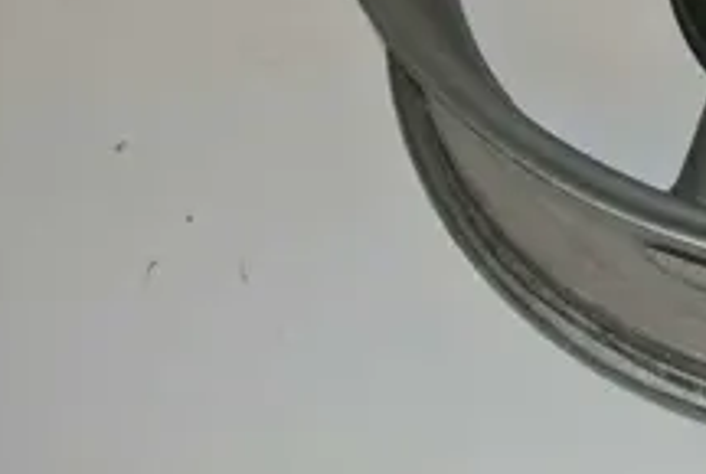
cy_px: -105
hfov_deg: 19.8
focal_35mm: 97
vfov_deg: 13.7
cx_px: 830
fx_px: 1906
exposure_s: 1/60
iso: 200
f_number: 4
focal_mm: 14.5
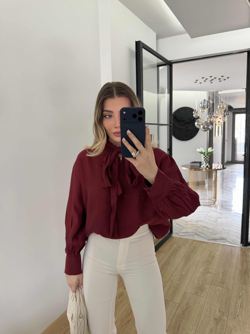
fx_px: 231
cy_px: 167
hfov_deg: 56.8
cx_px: 125
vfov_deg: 71.6
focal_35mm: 24
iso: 320
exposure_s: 1/60
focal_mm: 6.76
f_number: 1.78
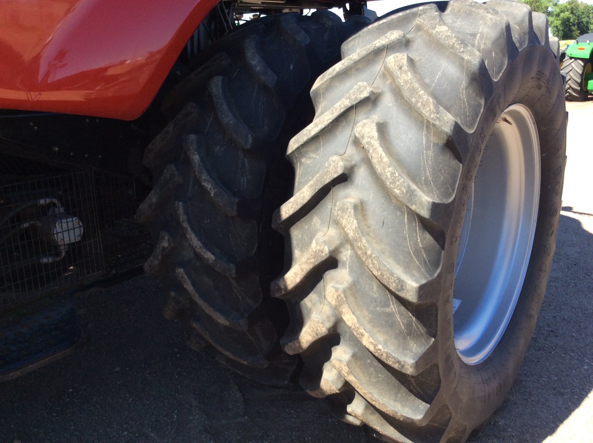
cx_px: 296
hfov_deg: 56.9
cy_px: 222
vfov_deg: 44.1
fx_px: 547
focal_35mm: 32
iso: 32
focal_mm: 3.3
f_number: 2.4
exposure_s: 1/371
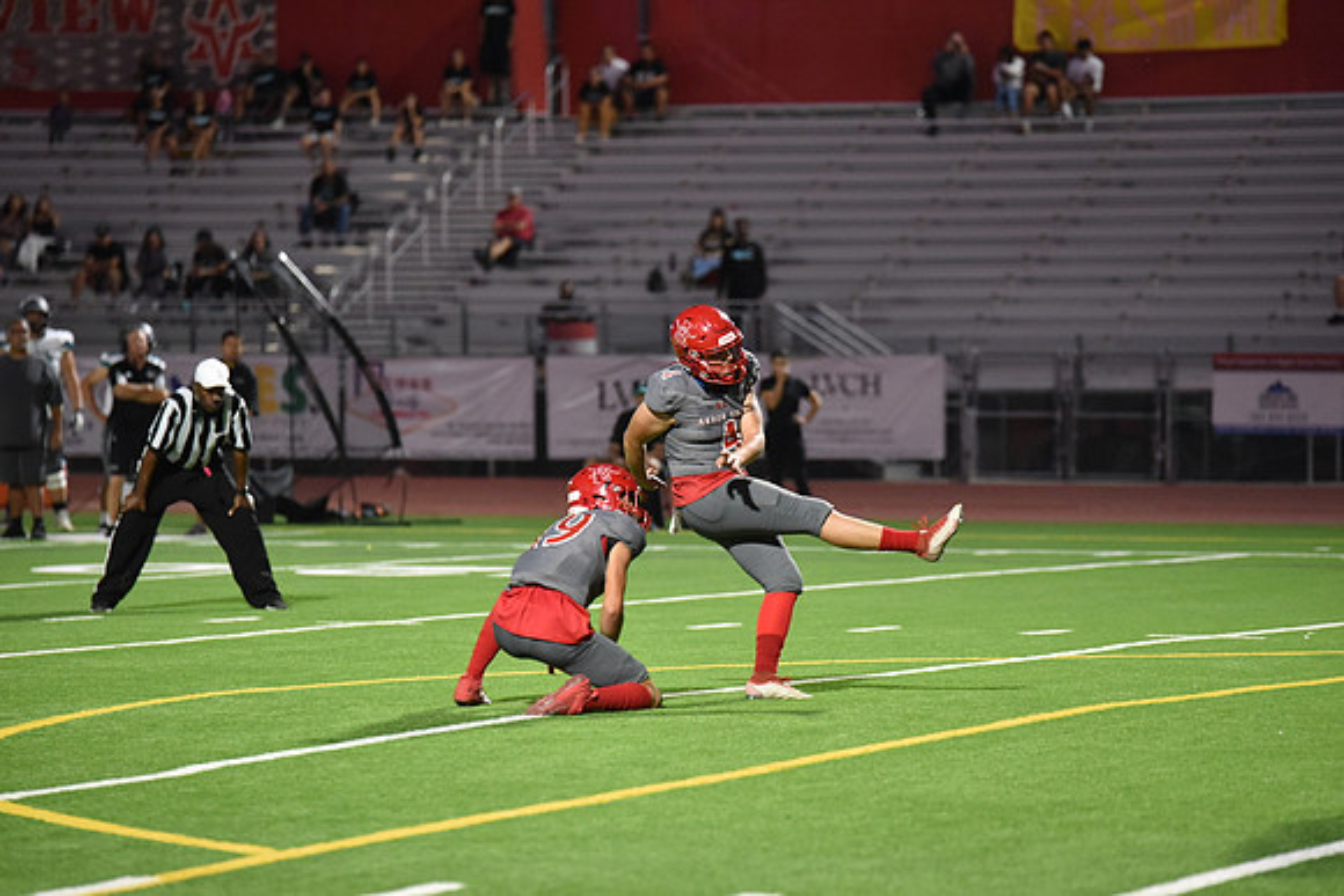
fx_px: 7281
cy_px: 448
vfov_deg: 7.0
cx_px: 672
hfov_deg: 10.5
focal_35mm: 195
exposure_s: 1/640
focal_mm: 195
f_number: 2.8
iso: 6400
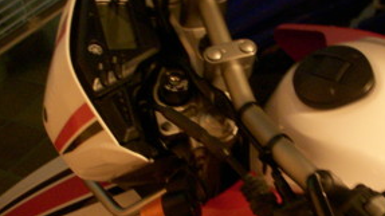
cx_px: 254
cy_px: 117
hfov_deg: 32.1
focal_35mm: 65
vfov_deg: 18.5
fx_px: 663
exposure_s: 1
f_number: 3.3
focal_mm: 6.3
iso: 400
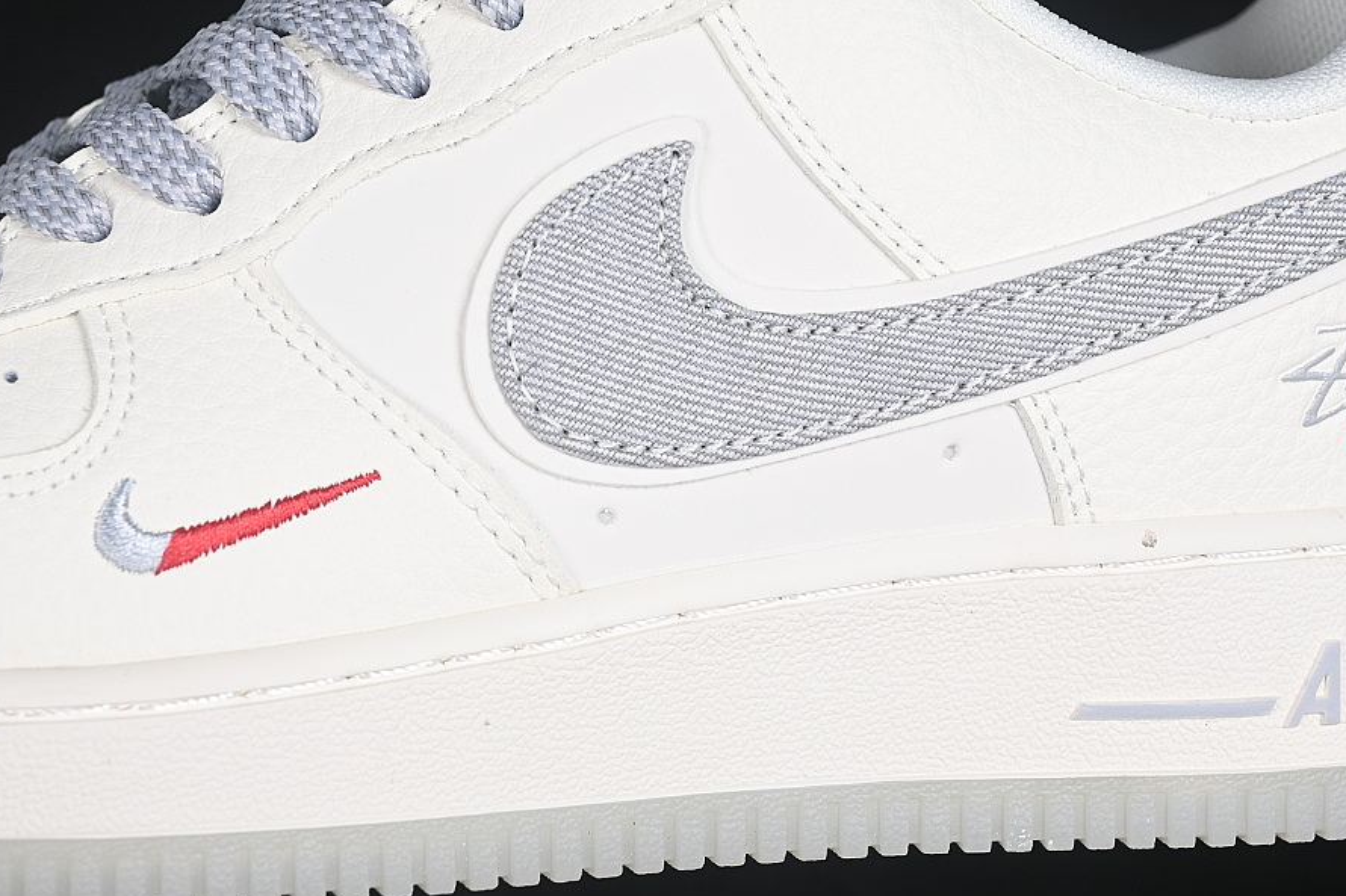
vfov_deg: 15.0
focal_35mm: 91
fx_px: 3402
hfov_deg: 22.4
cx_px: 702
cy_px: 396
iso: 160
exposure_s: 1/80
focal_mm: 50
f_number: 7.1
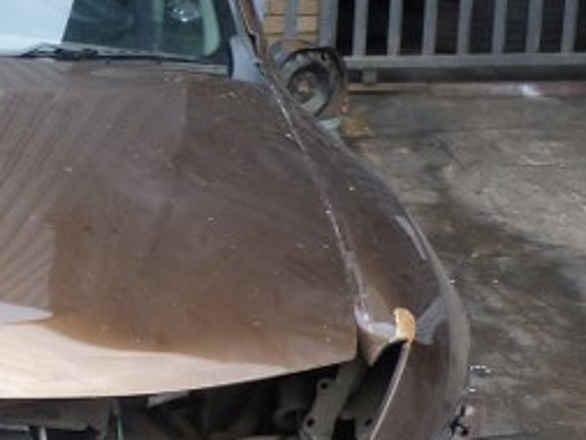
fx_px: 1338
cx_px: -132
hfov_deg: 22.6
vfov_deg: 18.6
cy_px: 333
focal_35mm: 79
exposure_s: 1/125
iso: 80
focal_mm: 4.5
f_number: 4
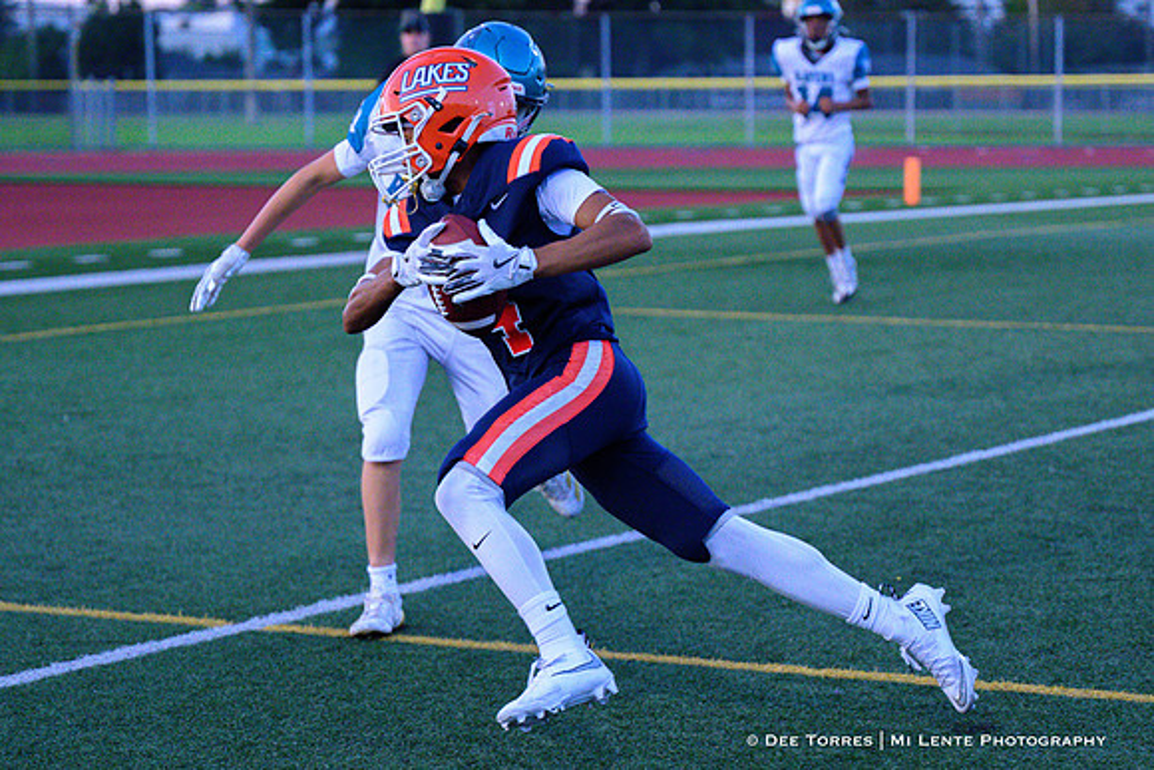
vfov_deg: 11.7
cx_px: 686
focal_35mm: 117
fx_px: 3741
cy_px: 457
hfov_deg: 17.5
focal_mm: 98
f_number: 4
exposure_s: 1/1600
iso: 6400
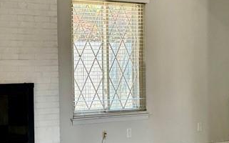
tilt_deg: -2.1
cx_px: 29
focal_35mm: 88
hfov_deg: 23.0
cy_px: 94
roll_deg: +1.0
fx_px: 549
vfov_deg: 14.8
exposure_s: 1/120
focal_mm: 5.96
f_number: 1.6
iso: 100
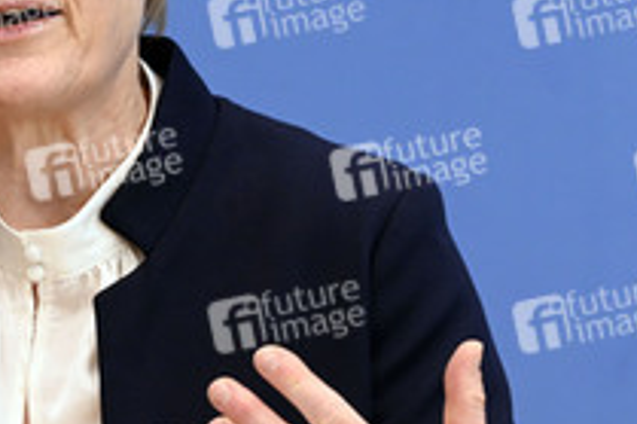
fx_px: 3890
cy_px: 88
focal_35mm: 220
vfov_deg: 6.2
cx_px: 23
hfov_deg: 9.3
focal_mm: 102
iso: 3200
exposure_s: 1/400
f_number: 5.6
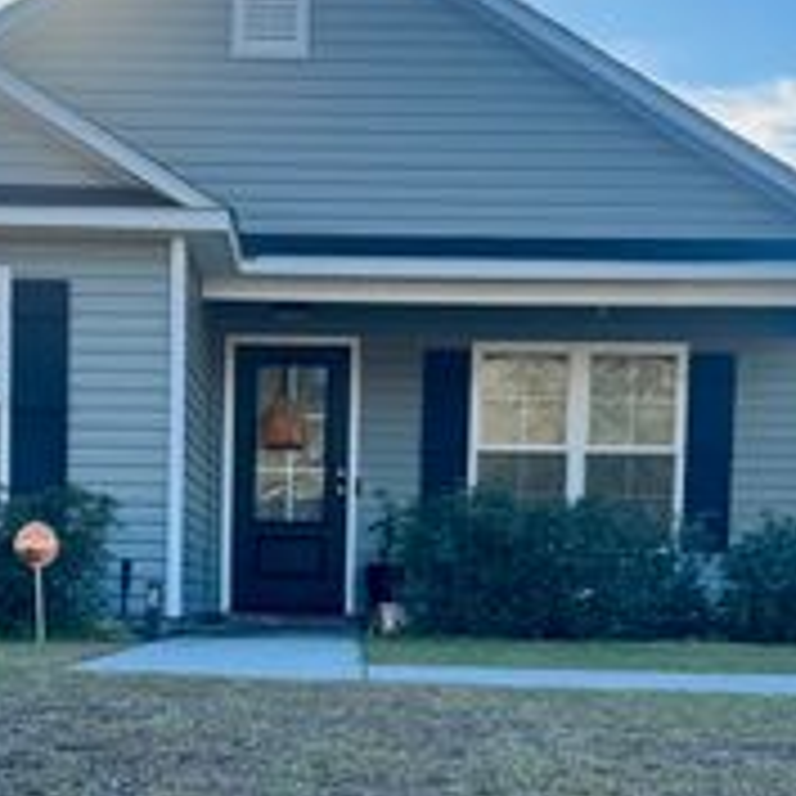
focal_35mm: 80
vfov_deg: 21.2
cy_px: 717
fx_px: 2081
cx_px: 270
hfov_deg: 21.6
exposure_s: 1/2105
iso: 80
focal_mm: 6.76
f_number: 1.78
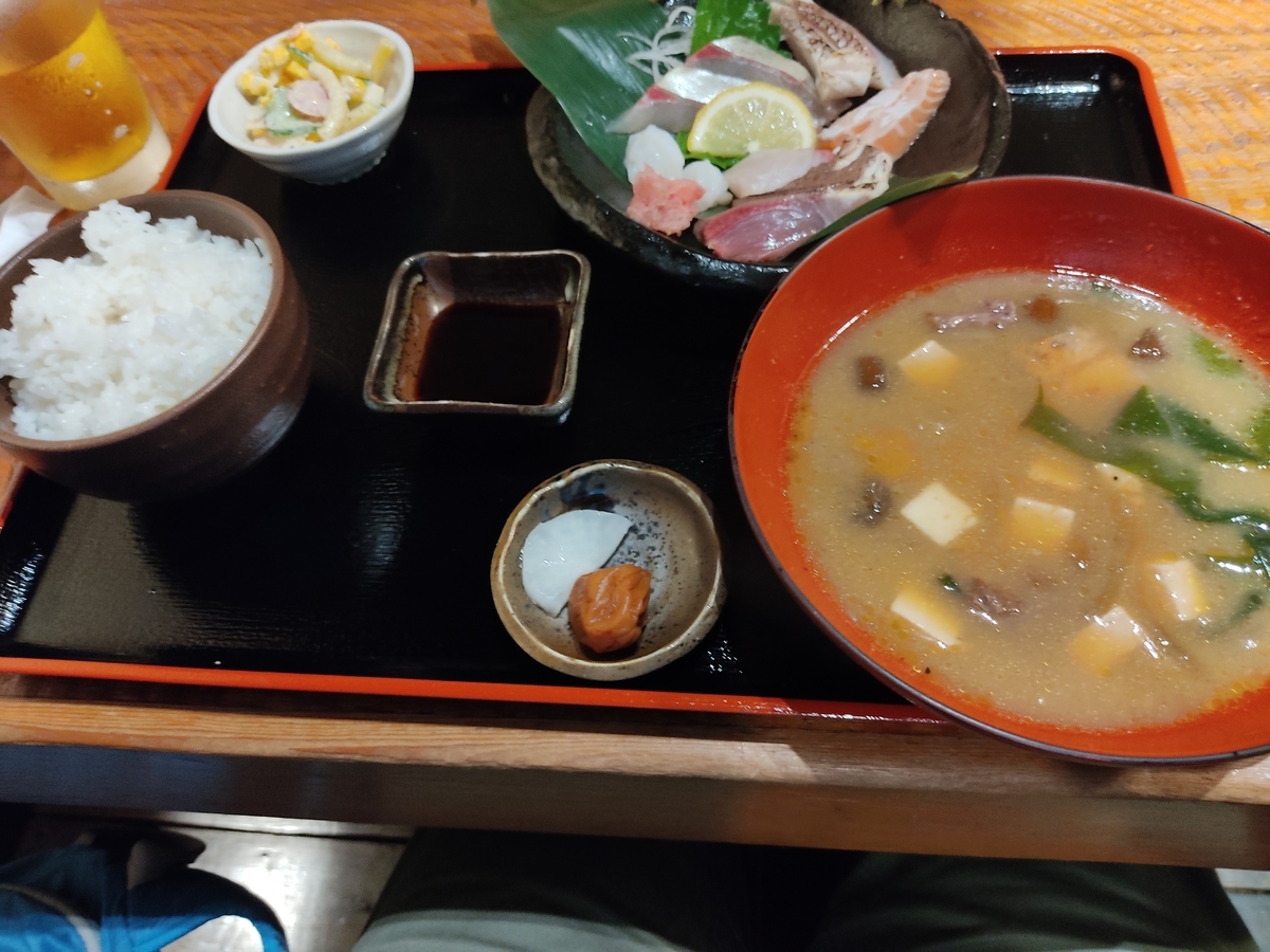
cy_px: 476
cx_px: 635
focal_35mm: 26
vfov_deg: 53.1
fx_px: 954
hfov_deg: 67.3
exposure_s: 1/25
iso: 855
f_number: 1.79
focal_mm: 4.74
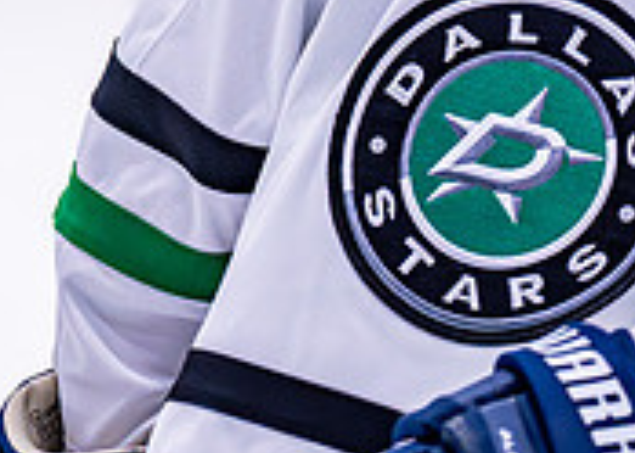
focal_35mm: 498
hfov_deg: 4.1
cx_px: 402
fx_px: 8974
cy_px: -330
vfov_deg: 2.9
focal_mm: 125
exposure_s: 1/1250
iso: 2500
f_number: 2.8
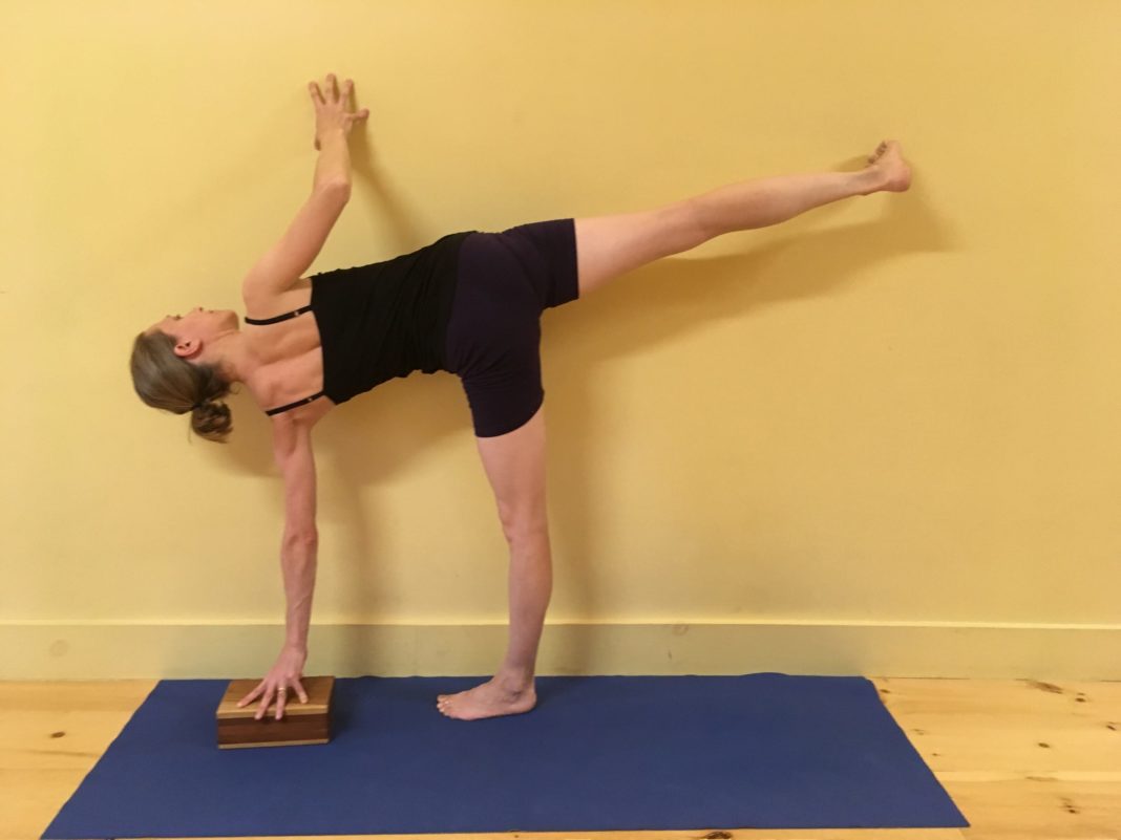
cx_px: 560
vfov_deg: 48.2
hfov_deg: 61.7
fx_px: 939
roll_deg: -0.8
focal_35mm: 29
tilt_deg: -12.8
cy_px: 420
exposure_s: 1/30
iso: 125
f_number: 2.2
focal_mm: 4.15
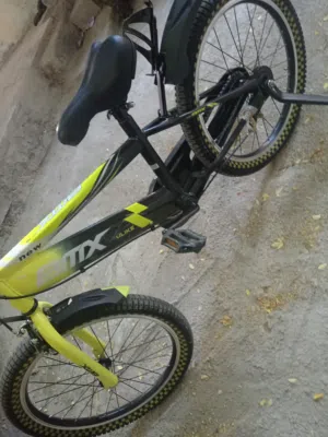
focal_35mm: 27
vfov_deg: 65.3
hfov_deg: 51.4
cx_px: 164
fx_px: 341
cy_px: 218
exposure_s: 1/30
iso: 1526
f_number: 1.9
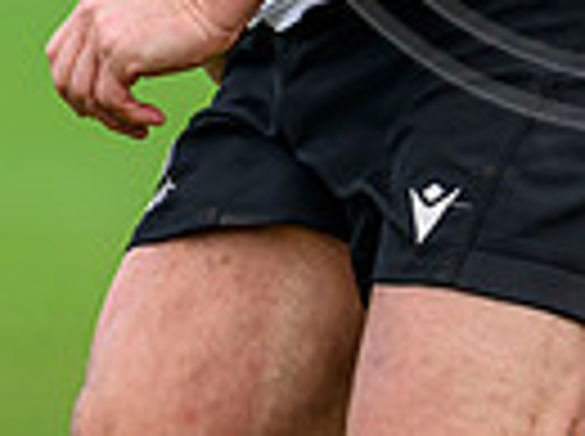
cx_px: 675
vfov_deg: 0.9
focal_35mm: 1717
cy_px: -330
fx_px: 28963
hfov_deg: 1.2
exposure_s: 1/1600
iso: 500
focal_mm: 400
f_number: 2.8
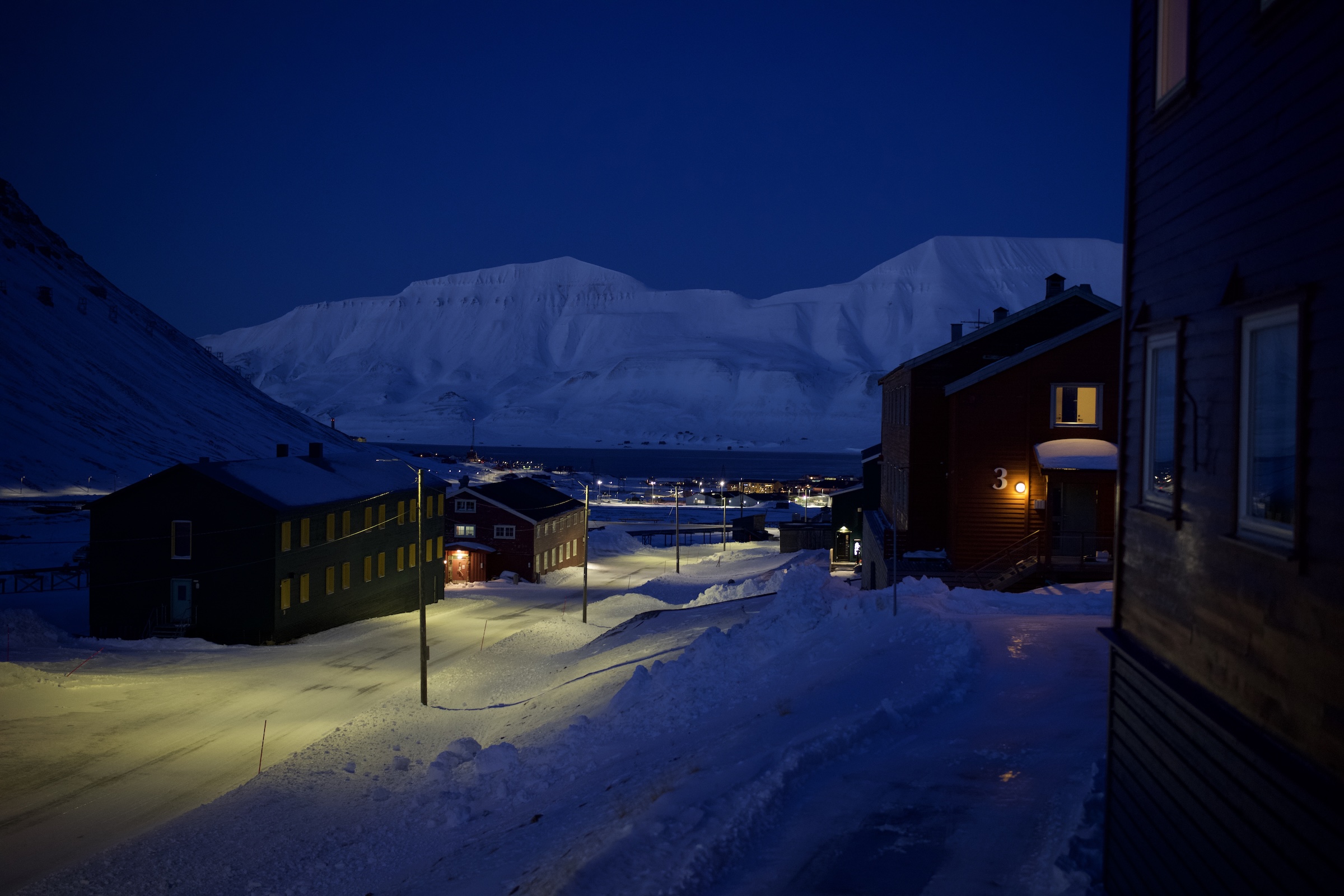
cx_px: 672
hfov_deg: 39.6
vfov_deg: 27.0
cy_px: 448
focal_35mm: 50
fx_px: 1867
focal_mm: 50
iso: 1600
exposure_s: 1/60
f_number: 1.8
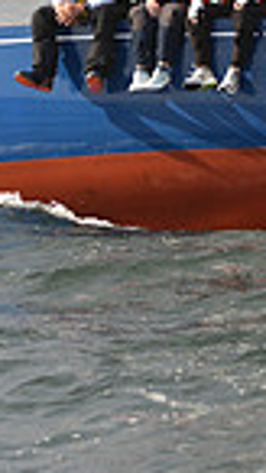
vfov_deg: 7.4
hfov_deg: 4.2
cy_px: -11
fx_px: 3653
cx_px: 143
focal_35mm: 291
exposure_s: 1/640
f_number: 3.5
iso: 250
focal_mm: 70
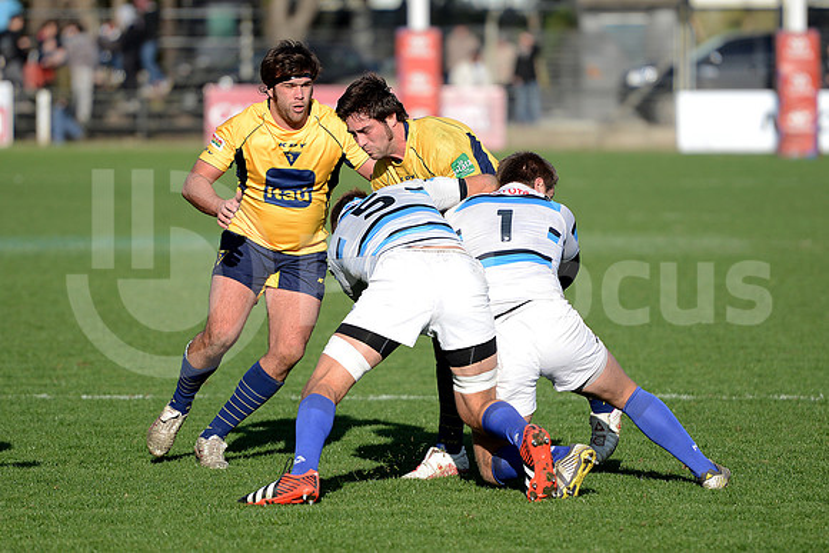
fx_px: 4606
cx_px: 414
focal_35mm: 200
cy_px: 276
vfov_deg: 6.9
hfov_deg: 10.3
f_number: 2.8
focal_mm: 200
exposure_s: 1/2000
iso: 250
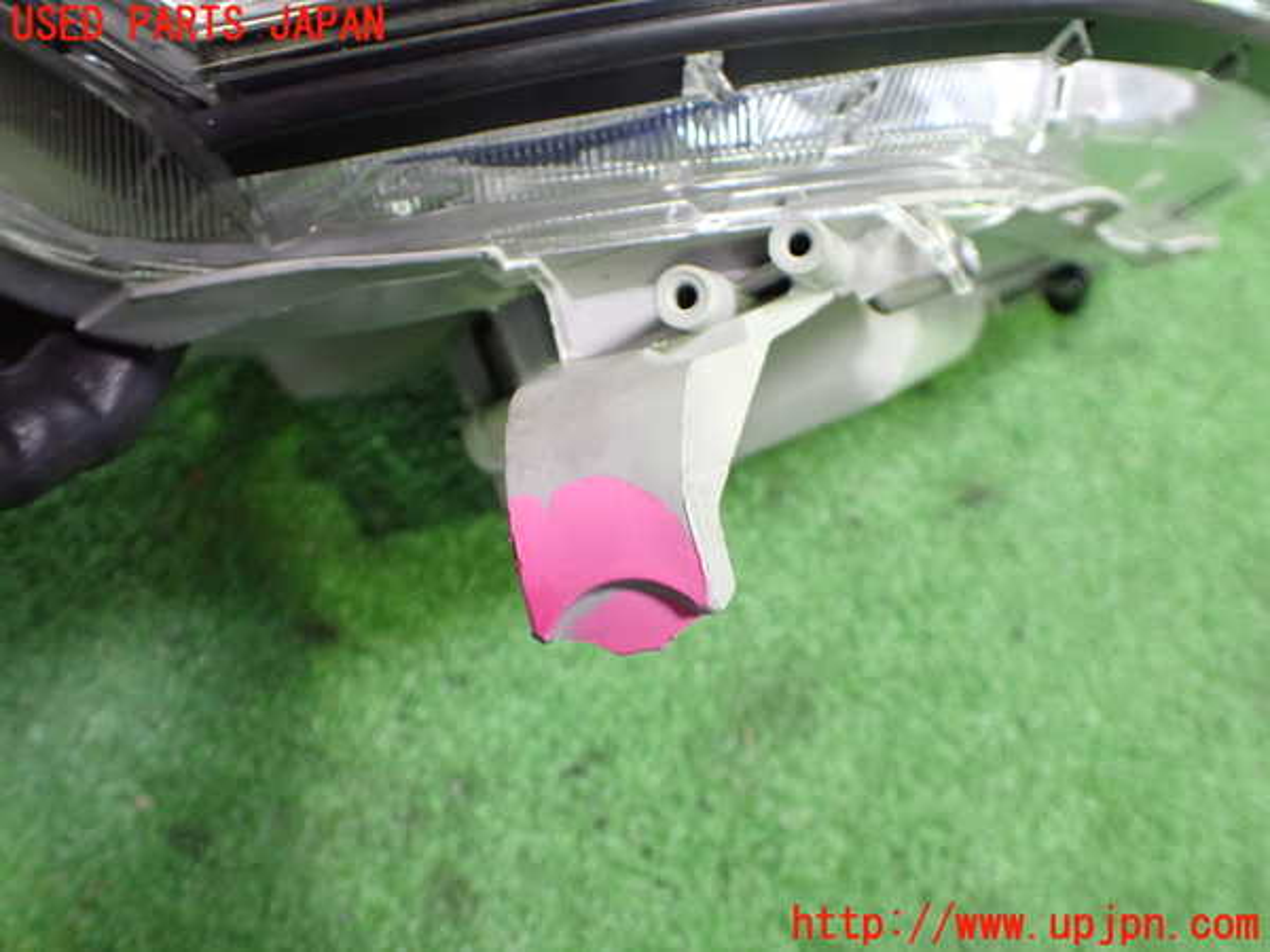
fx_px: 1101
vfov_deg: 46.8
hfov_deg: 60.0
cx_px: 635
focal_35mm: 30
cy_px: 476
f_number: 2.3
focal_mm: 5.4
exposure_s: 1/50
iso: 800
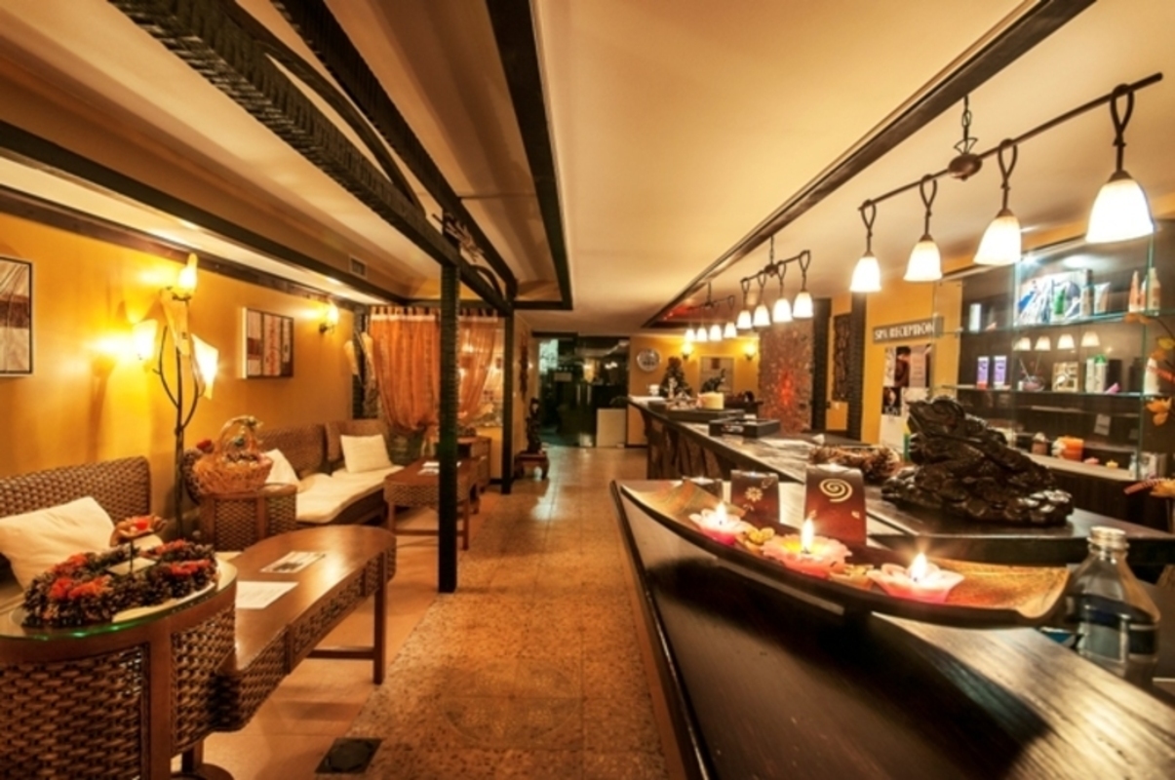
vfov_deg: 77.2
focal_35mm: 15
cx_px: 588
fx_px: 489
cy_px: 390
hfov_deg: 100.5
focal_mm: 10
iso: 100
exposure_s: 1
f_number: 8
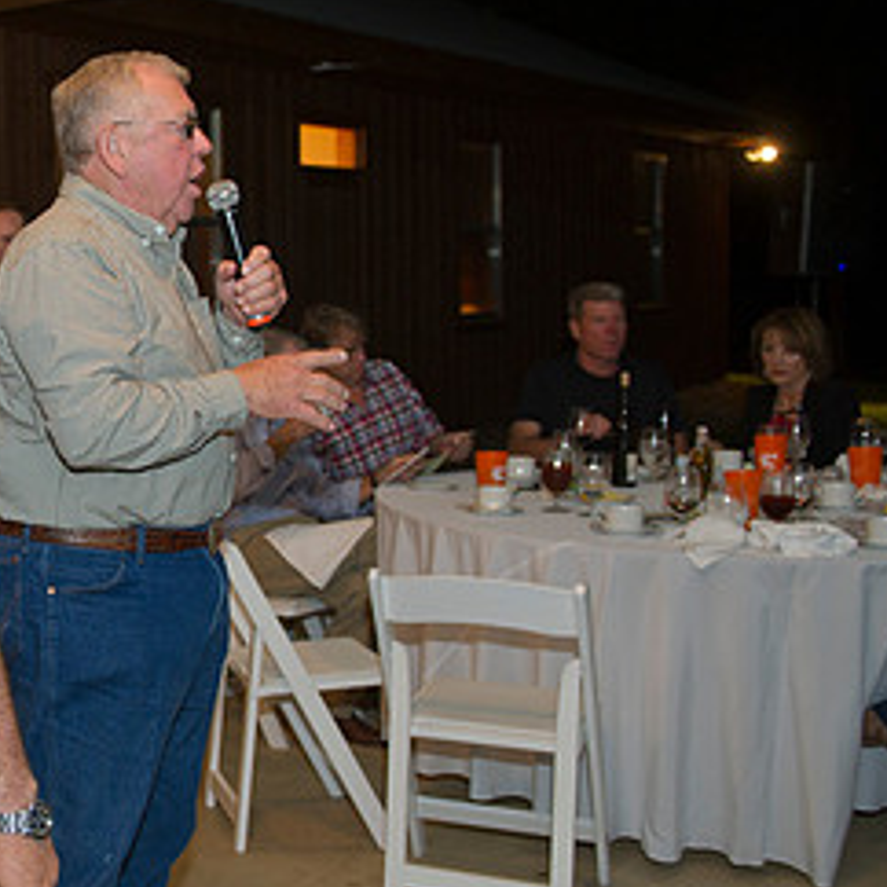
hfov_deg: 28.4
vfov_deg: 31.1
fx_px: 1594
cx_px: -81
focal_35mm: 55
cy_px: 392
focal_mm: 27
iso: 800
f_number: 3.5
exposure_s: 1/60
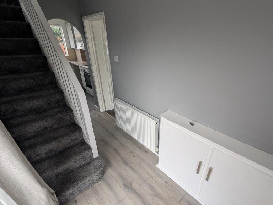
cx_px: 149
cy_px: 114
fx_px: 126
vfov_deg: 77.9
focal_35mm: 16
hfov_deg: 94.2
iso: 52
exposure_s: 1/39.3
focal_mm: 2.02
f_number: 1.7
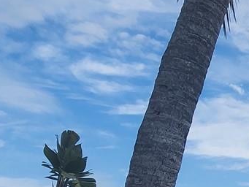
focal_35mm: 61
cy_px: 221
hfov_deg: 25.3
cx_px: 358
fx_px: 439
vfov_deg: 22.3
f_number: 2.2
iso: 50
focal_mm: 2.2
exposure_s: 1/2621
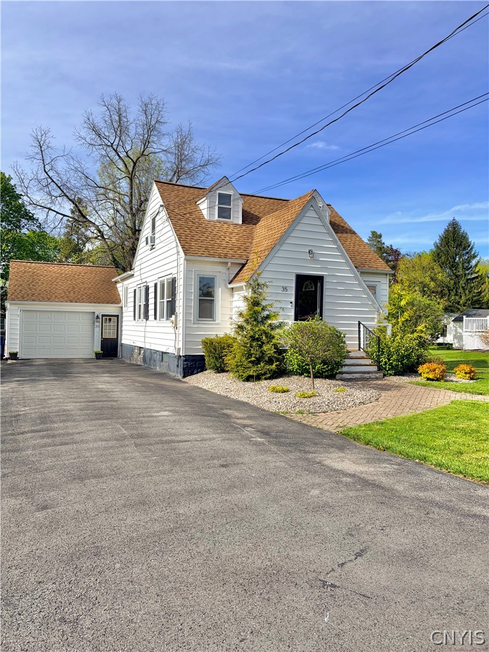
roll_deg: -0.7
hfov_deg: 53.1
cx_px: 244
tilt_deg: +1.0
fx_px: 490
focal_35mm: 26
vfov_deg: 67.3
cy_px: 326
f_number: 1.6
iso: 50
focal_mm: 5.96
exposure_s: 1/3623
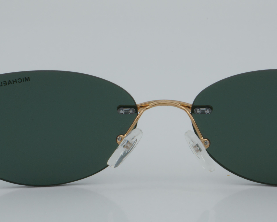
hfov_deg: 14.4
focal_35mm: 134
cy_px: 113
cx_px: 166
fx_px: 1097
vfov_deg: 11.5
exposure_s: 1/4
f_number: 32
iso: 100
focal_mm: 55
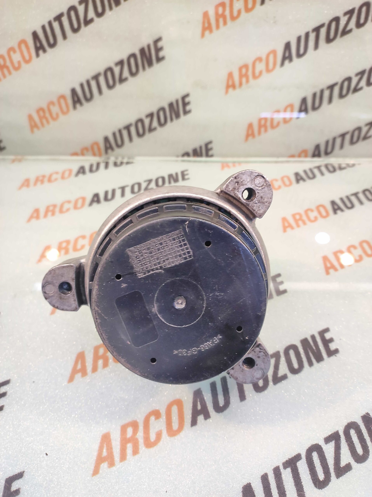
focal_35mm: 17
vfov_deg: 91.1
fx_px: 244
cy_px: 248
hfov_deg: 74.7
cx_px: 186
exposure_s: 1/33
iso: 275
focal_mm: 4.74
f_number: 1.79
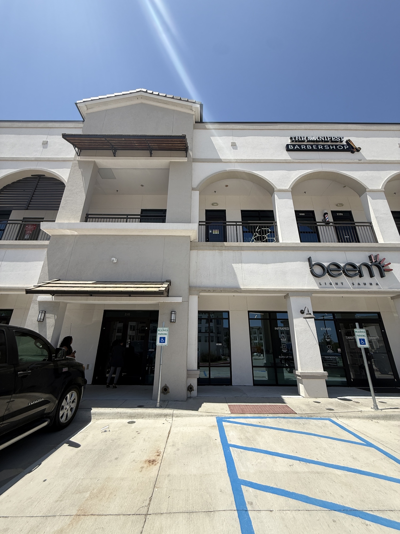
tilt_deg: +22.2
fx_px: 216
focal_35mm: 14
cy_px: 267
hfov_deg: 85.7
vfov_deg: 102.1
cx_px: 200
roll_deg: +0.0
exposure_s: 1/1901
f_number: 2.2
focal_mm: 2.22
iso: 50
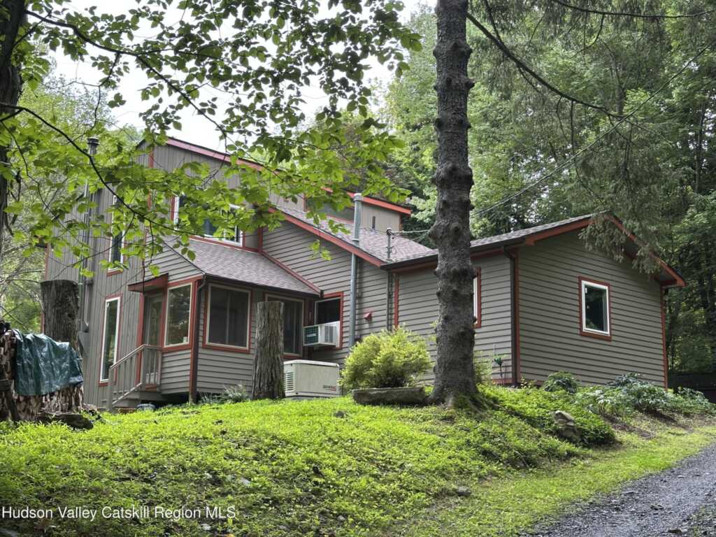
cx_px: 358
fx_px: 993
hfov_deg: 39.7
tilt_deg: +12.0
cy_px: 268
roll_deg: -1.7
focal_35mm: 48
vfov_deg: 30.3
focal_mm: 6.86
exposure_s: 1/121
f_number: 1.78
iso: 64
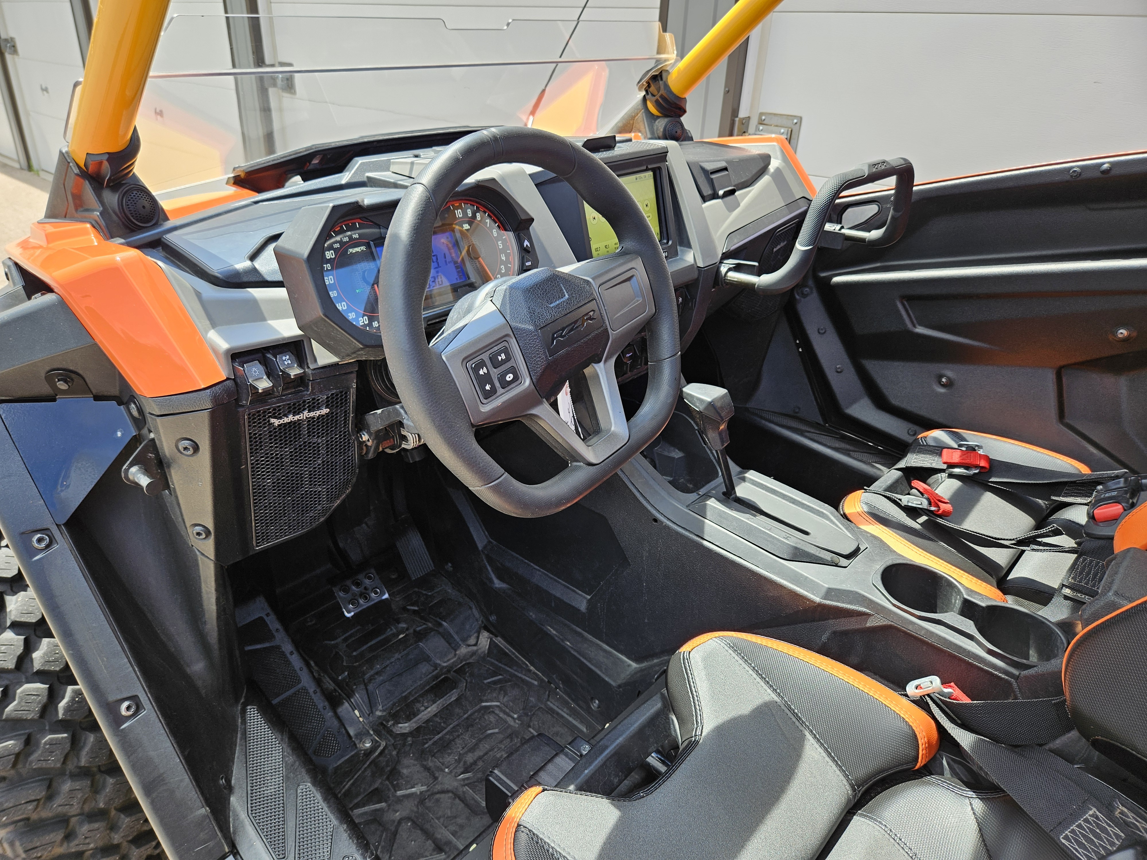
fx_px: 762
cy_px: 430
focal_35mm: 23
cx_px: 574
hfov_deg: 73.9
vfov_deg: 58.9
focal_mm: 5.4
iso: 25
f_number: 1.8
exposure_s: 1/180
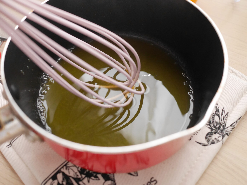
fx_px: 214
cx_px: 124
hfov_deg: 59.9
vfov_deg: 46.8
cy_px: 92
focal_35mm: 30
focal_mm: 15
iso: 1600
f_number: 2.8
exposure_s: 1/60
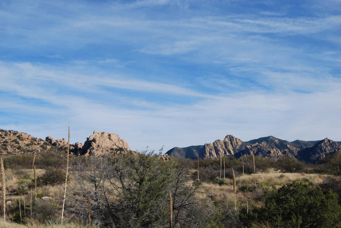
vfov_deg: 23.8
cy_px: 114
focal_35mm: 57
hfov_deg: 35.0
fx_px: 541
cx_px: 170
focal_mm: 38
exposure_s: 1/320
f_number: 9
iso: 100
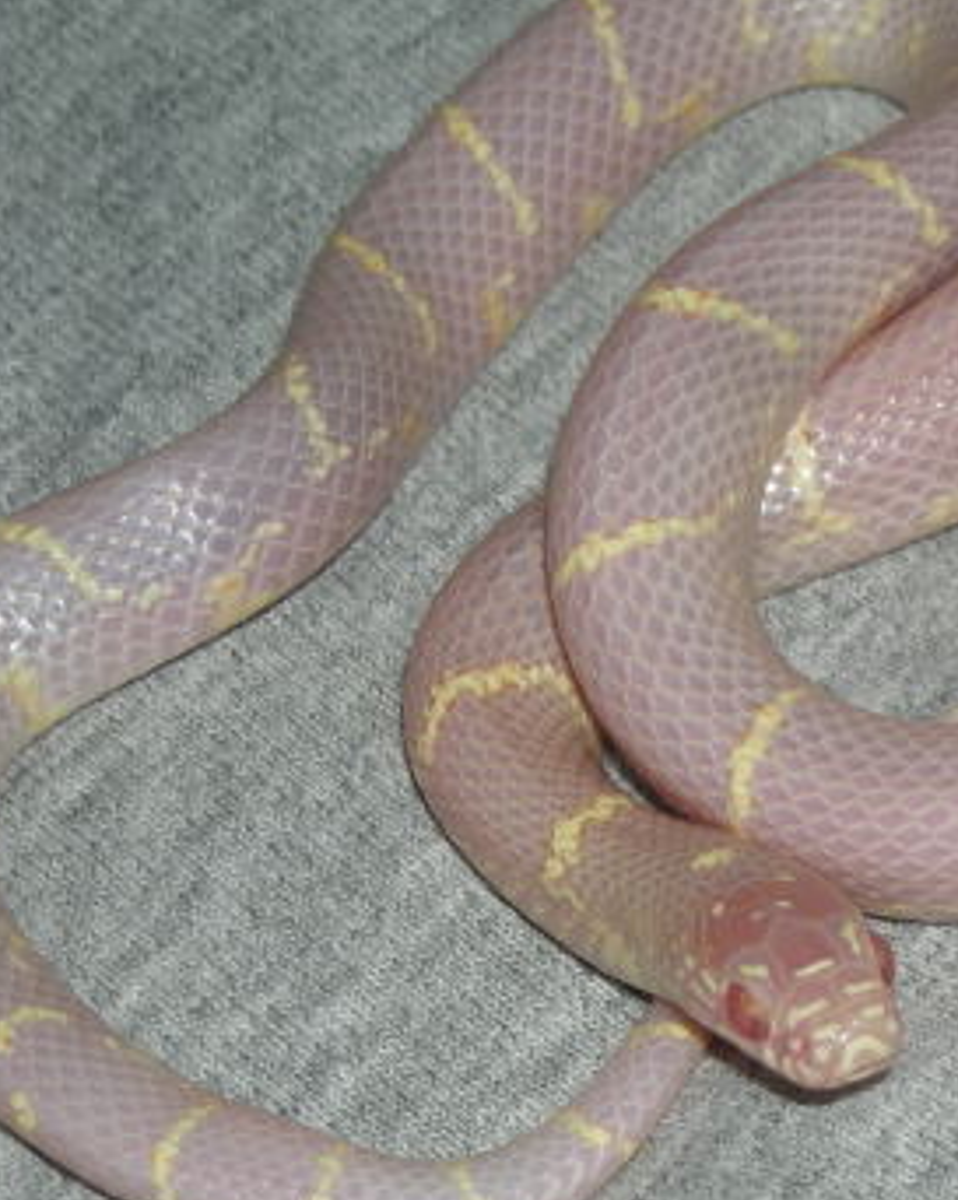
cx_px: 965
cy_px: 656
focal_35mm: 192
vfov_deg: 10.1
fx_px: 6814
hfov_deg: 8.0
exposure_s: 1/60
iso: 50
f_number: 9.4
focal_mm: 17.1
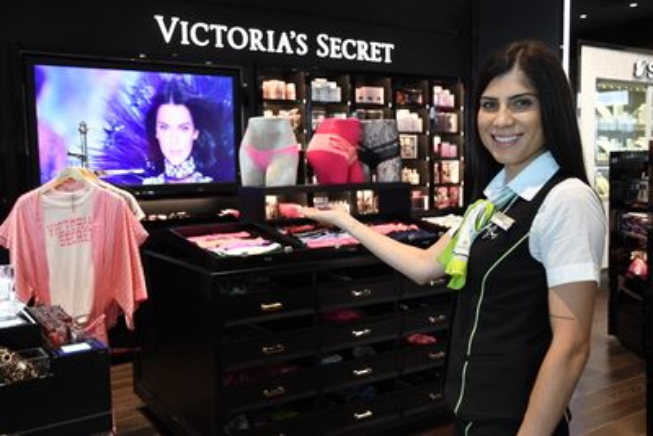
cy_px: 218
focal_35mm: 38
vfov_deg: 35.5
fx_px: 680
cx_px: 326
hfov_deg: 51.3
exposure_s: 1/80
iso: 800
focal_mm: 25
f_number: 4
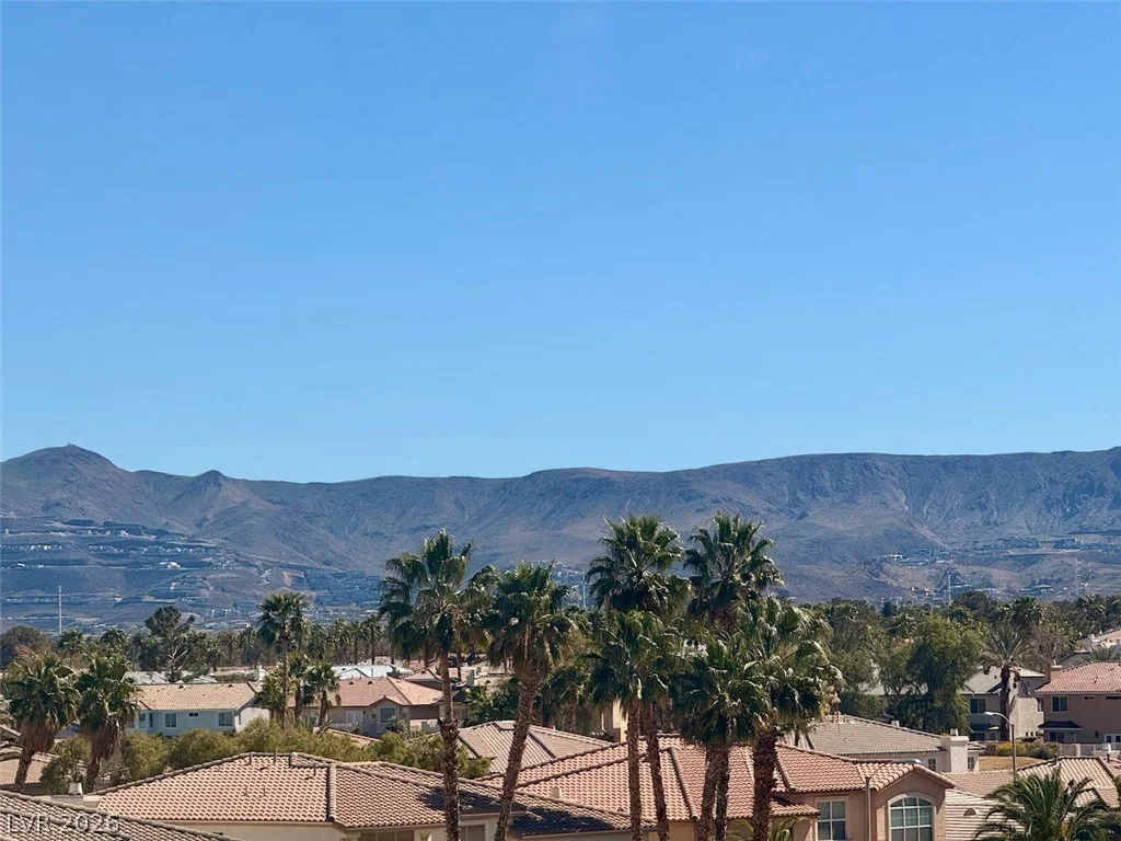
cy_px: 420
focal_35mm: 120
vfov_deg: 12.3
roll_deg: +0.5
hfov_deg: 16.4
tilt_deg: +3.8
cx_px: 560
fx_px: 3886
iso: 64
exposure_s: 1/2525
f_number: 2.8
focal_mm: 15.66
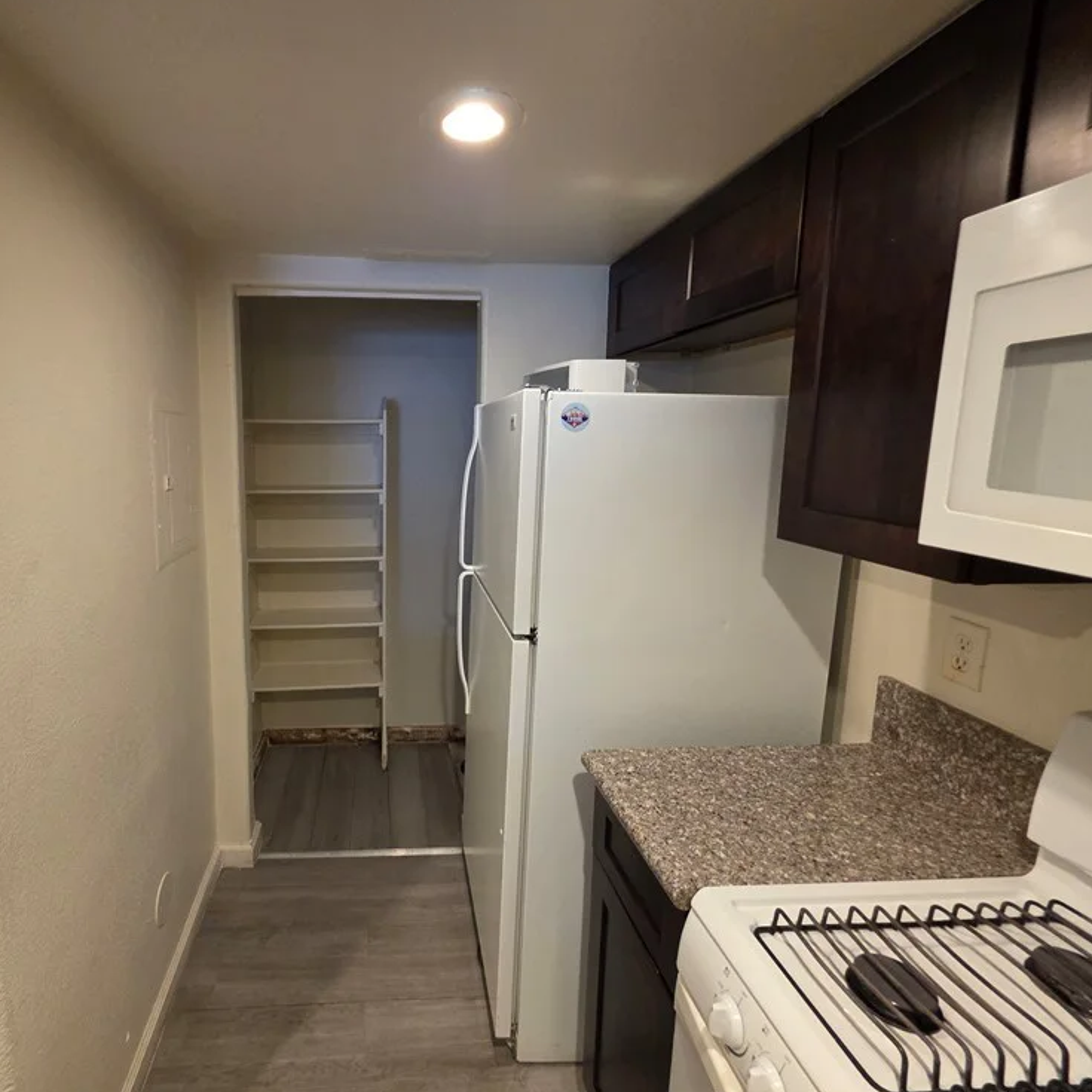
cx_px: 404
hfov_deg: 85.6
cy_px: 526
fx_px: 571
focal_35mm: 16
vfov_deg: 87.4
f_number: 1.9
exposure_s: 1/60
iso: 400
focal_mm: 2.2
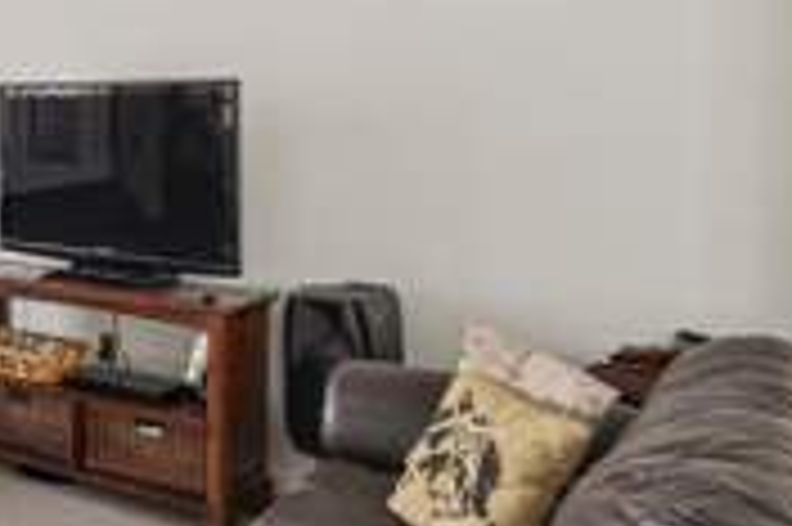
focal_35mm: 41
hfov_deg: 41.1
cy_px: 420
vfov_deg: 31.7
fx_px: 901
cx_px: -9
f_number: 2.8
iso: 125
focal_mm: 10
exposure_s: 1/4
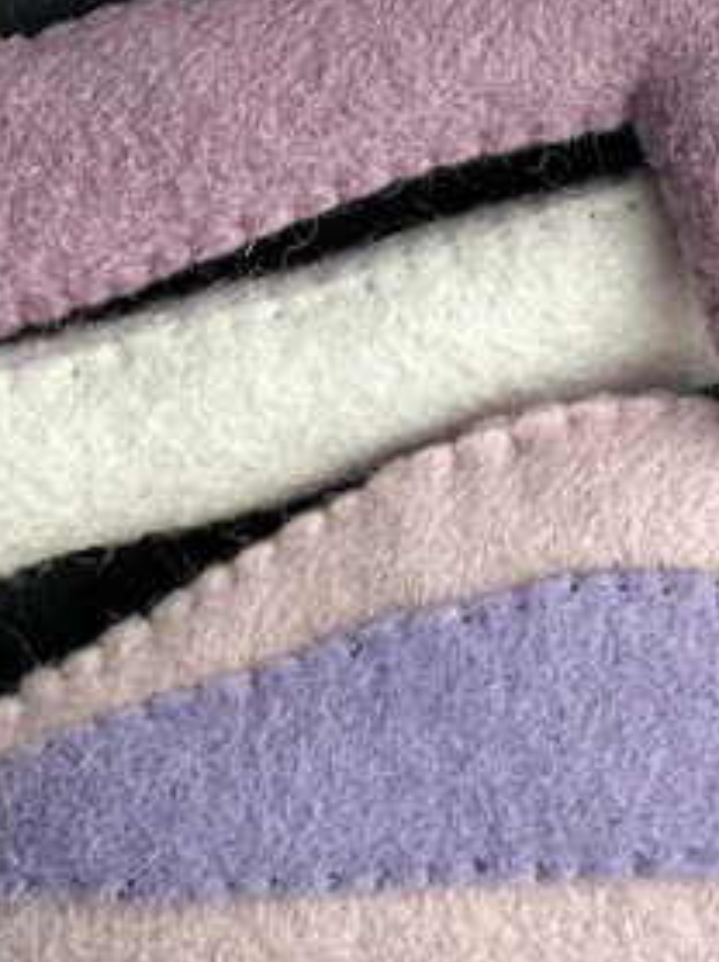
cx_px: 767
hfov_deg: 6.1
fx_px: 6768
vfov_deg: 7.9
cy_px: -529
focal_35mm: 244
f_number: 2.8
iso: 64
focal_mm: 9
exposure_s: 1/100
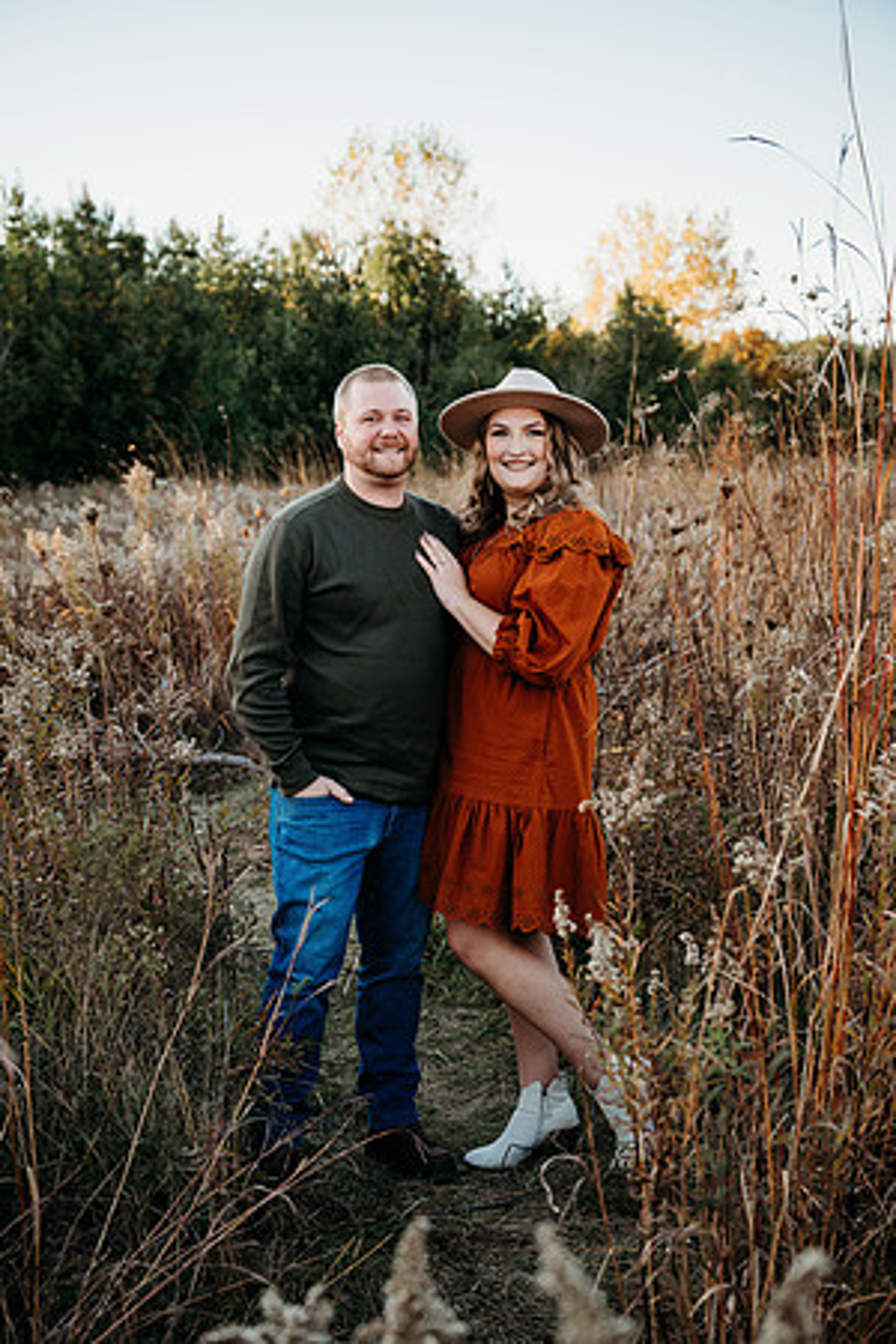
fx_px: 1941
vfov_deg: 38.2
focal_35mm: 52
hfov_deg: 26.0
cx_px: 448
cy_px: 672
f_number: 4.5
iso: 250
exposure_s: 1/320
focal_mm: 52
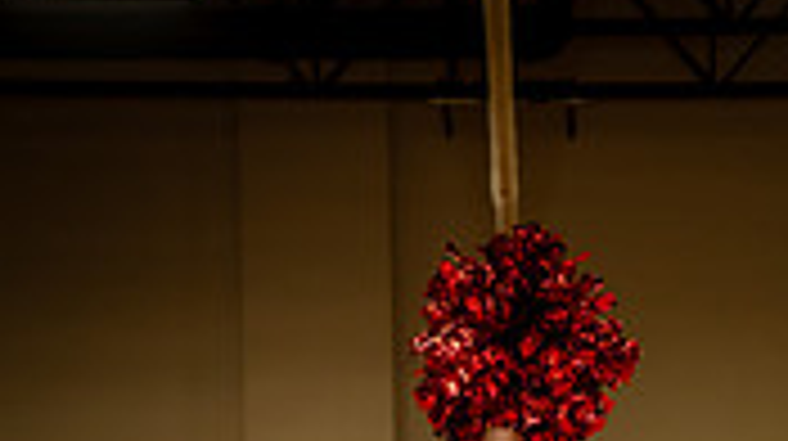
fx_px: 3486
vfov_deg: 6.9
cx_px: 599
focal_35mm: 167
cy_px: 981
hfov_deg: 12.9
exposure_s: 1/160
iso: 800
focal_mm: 62
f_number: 7.1
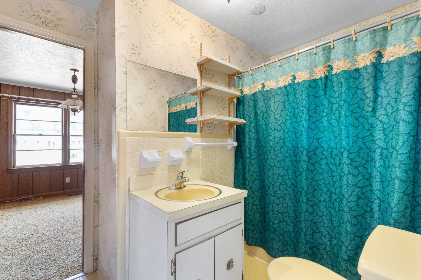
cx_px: 210
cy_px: 140
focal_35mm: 15
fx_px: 175
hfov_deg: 100.4
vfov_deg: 77.3
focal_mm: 10
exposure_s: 1/2
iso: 100
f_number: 4.5
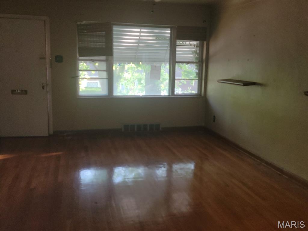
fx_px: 222
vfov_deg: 54.9
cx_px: 154
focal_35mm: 25
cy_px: 116
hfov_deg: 69.4
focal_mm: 7
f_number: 1.8
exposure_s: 1/40
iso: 100
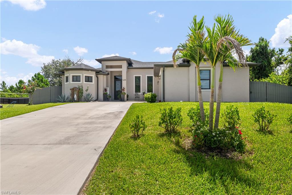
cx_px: 146
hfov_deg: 73.7
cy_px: 98
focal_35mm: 24
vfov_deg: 53.1
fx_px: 195
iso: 200
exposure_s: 1/125
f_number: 9
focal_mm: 24
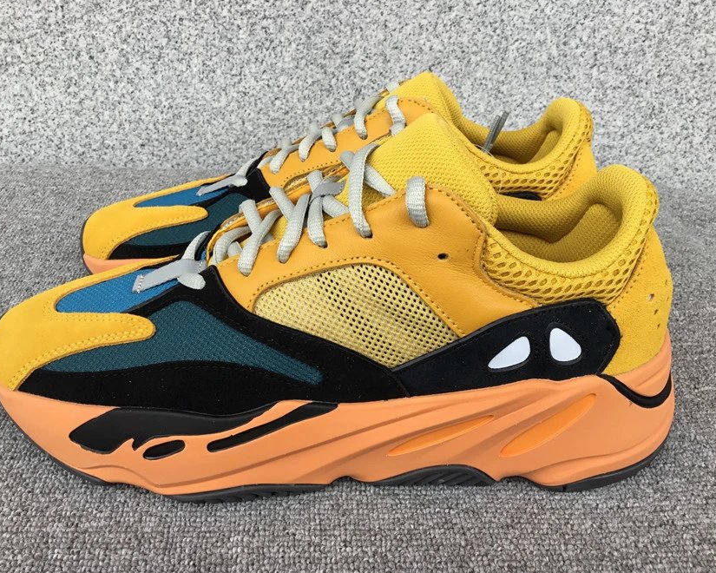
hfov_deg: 54.2
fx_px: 699
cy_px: 289
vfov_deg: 44.5
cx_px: 356
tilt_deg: -29.9
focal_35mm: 33
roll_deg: -2.8
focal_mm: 3.3
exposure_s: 1/104
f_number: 2.4
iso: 25
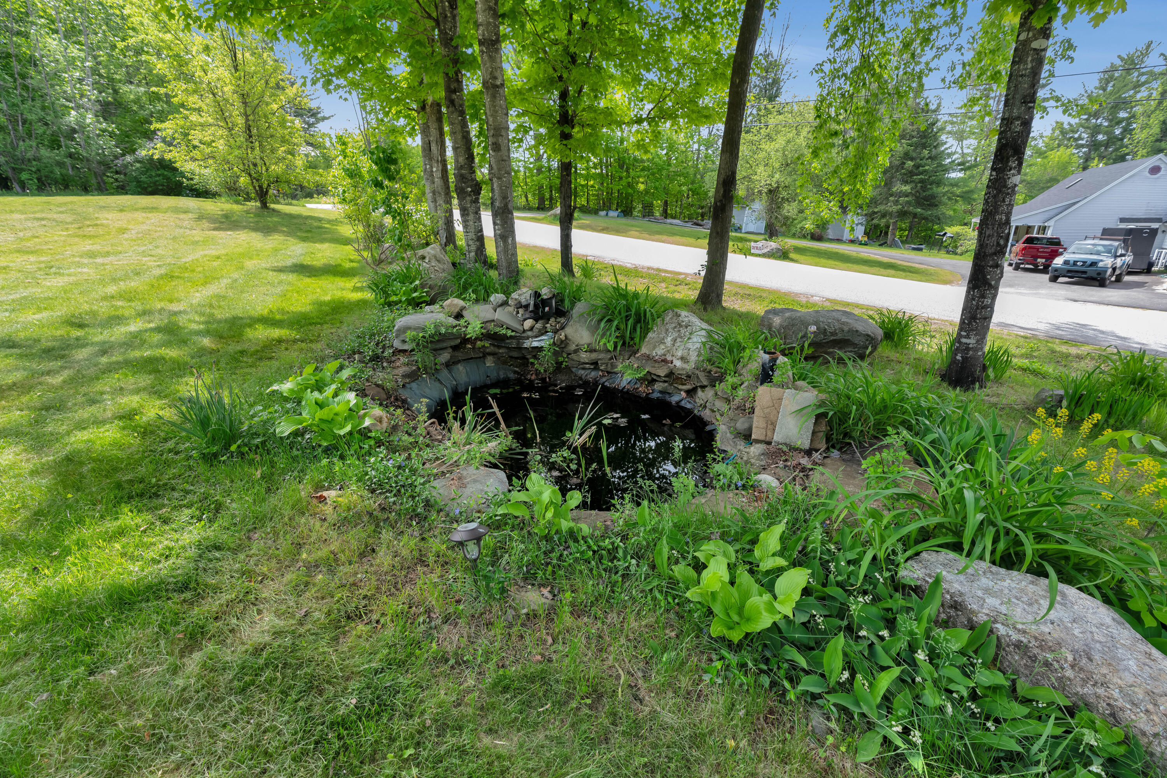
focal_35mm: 16
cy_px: 389
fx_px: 519
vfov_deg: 73.8
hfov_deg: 96.7
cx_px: 584
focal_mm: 16
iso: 800
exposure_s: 1/125
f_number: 8
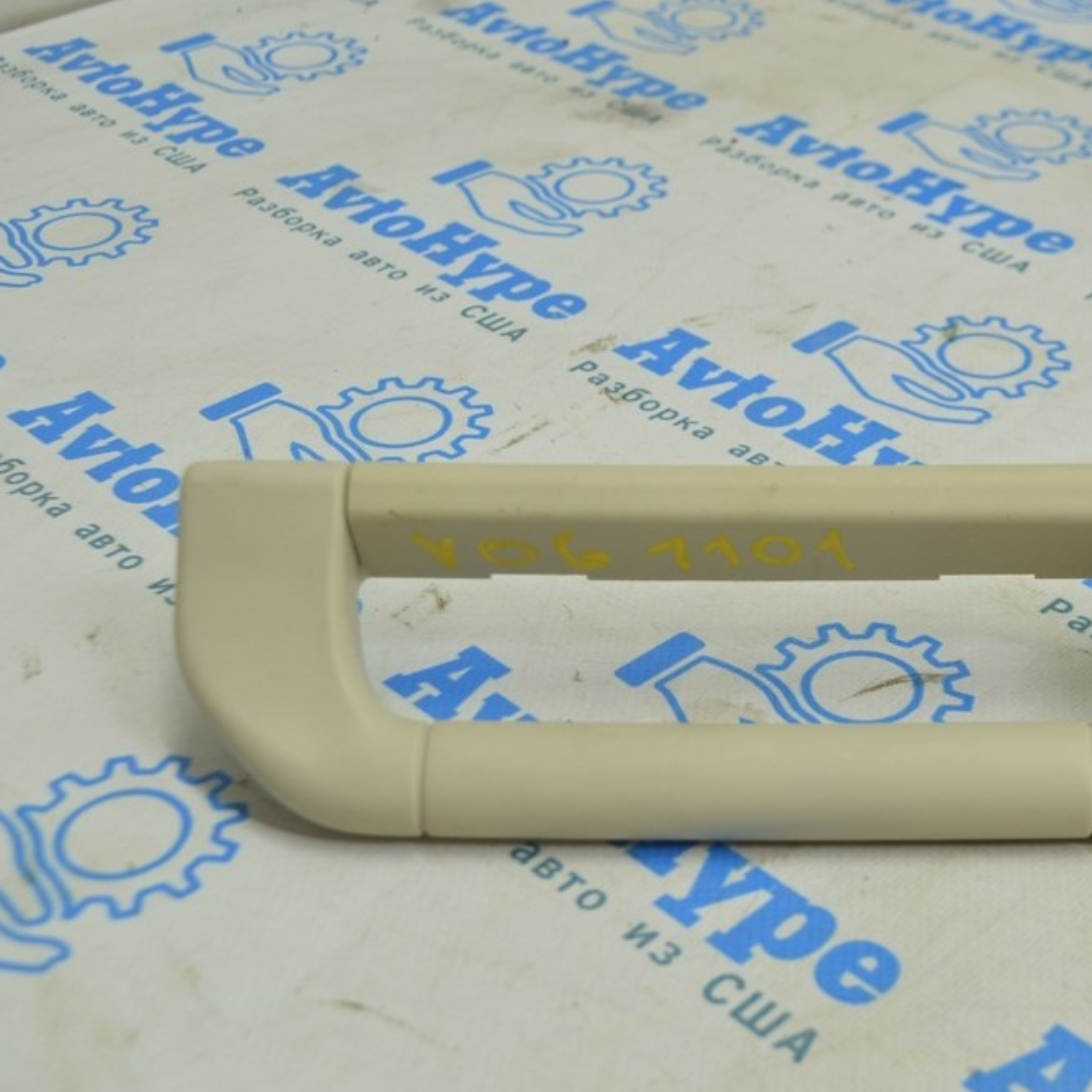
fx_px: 2022
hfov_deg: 29.9
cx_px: 772
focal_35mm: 57
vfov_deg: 30.2
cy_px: 553
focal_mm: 29
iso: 400
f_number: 5.6
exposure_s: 1/25
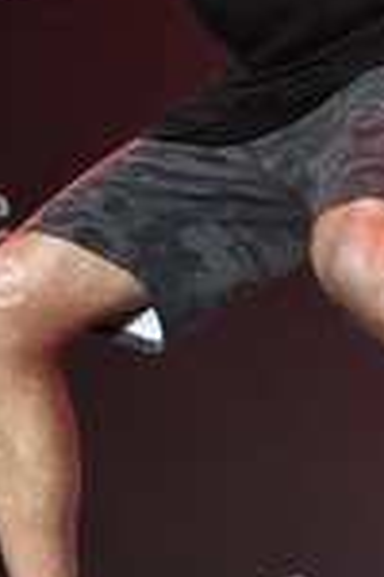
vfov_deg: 11.0
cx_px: 246
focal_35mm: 187
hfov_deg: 7.3
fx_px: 2992
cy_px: 92
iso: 1600
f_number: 4
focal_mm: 70
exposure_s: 1/400
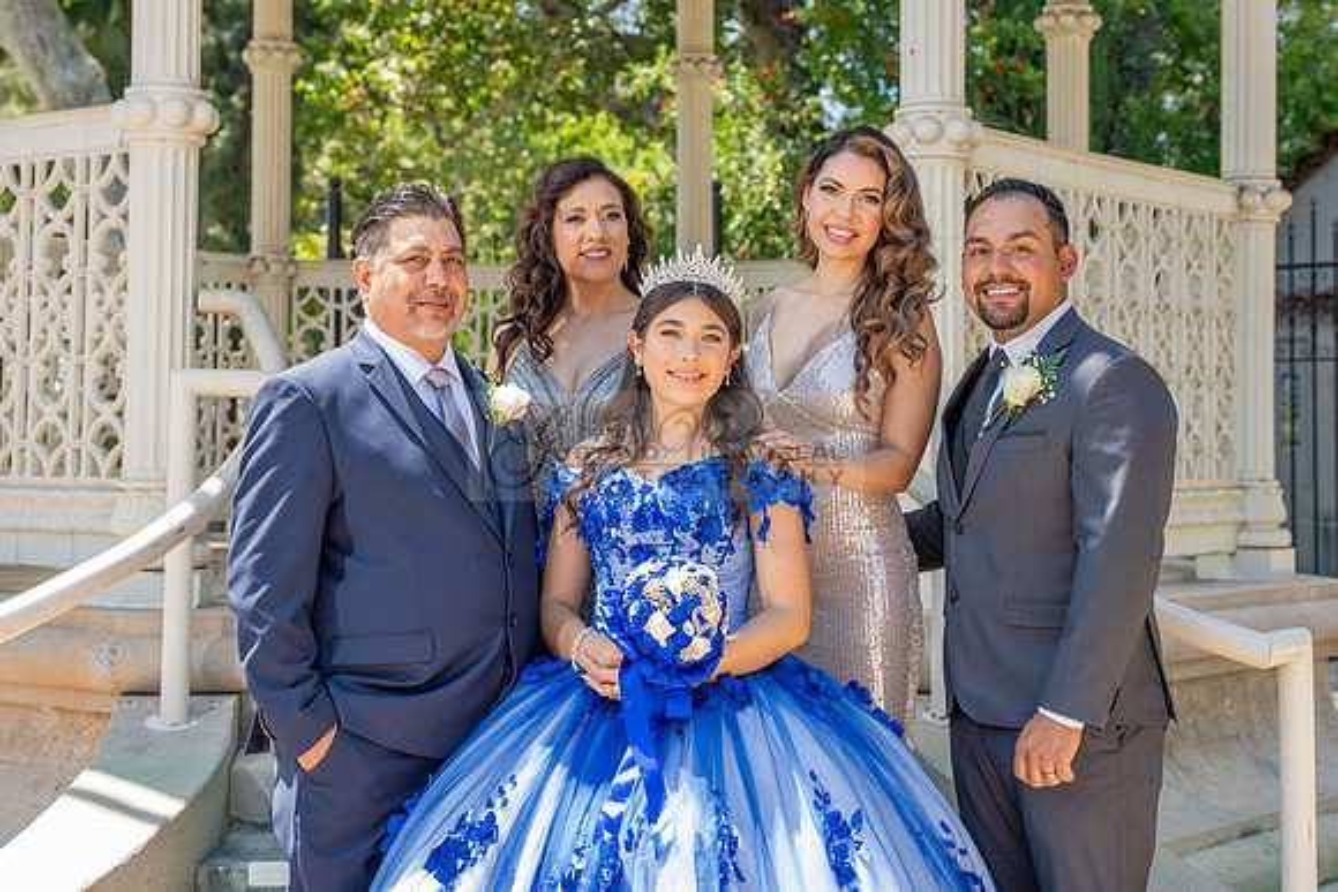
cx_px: 669
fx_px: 2268
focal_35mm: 61
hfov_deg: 32.9
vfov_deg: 22.2
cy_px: 356
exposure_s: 1/200
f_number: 4.5
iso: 80
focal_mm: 50.7
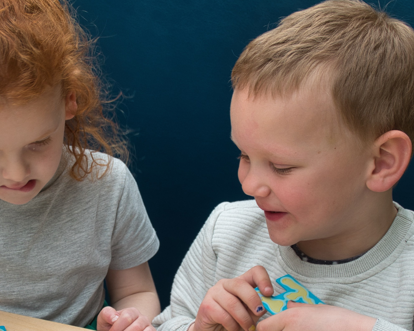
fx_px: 1225
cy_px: 230
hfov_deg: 19.1
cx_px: 151
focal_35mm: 100
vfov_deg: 15.4
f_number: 3.2
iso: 100
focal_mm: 20.49
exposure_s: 1/60
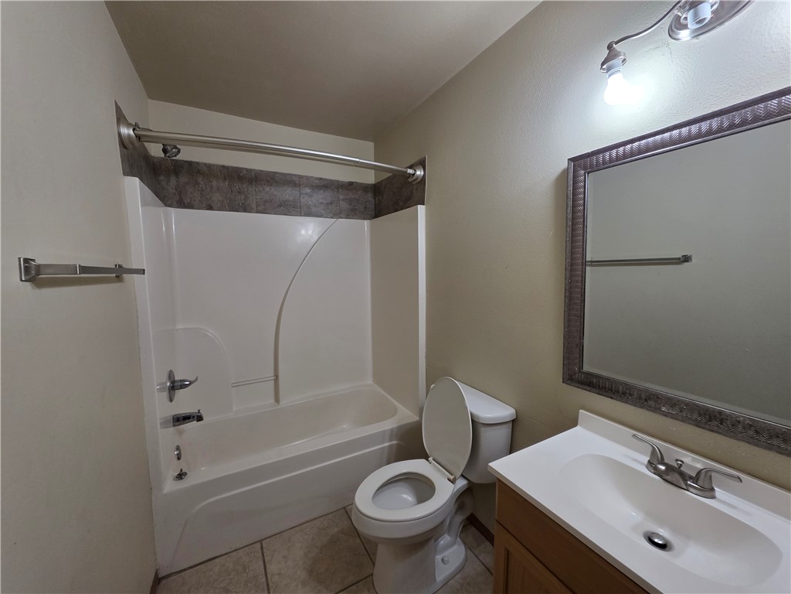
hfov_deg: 106.2
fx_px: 297
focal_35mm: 13
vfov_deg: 89.9
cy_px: 297
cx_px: 396
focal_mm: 2.2
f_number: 1.9
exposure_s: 1/60
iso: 200
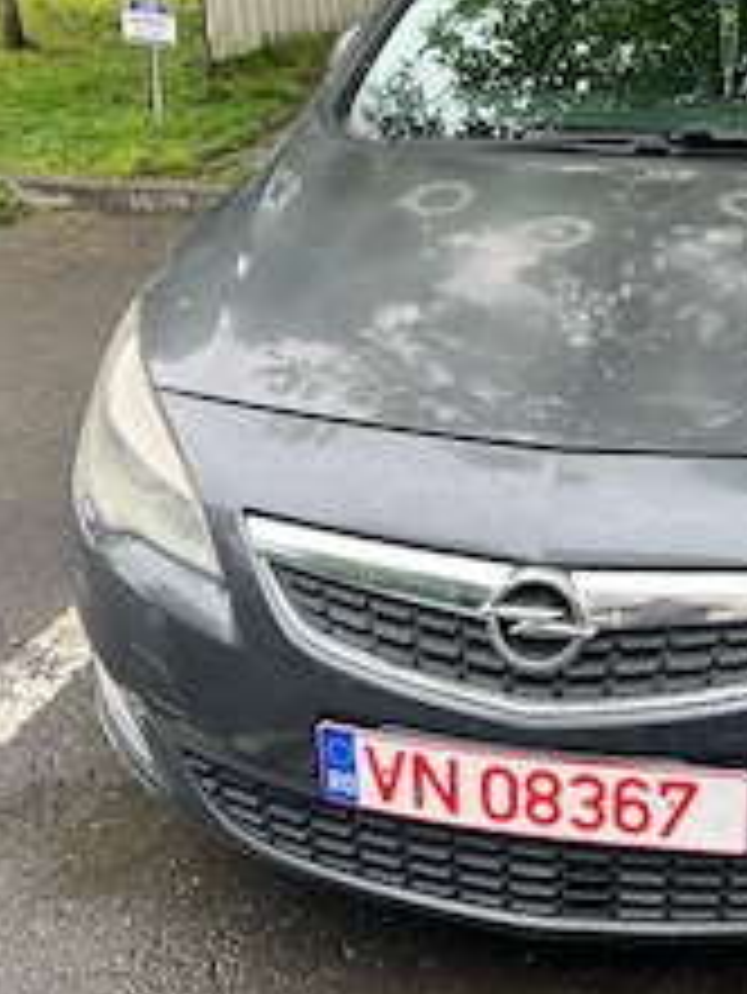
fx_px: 1351
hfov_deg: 29.7
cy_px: 427
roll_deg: -0.2
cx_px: 662
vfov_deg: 40.3
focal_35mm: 47
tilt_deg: -21.9
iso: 50
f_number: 1.5
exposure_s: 1/121
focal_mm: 5.7
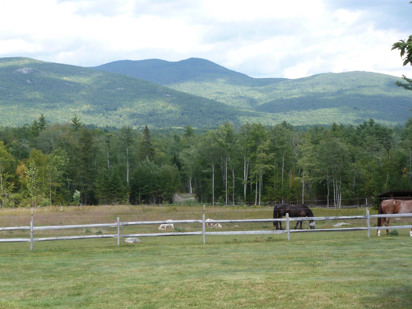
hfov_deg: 33.8
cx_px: 206
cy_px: 154
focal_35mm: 57
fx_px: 678
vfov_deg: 25.7
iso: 100
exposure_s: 1/250
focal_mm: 10.1
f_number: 4.4
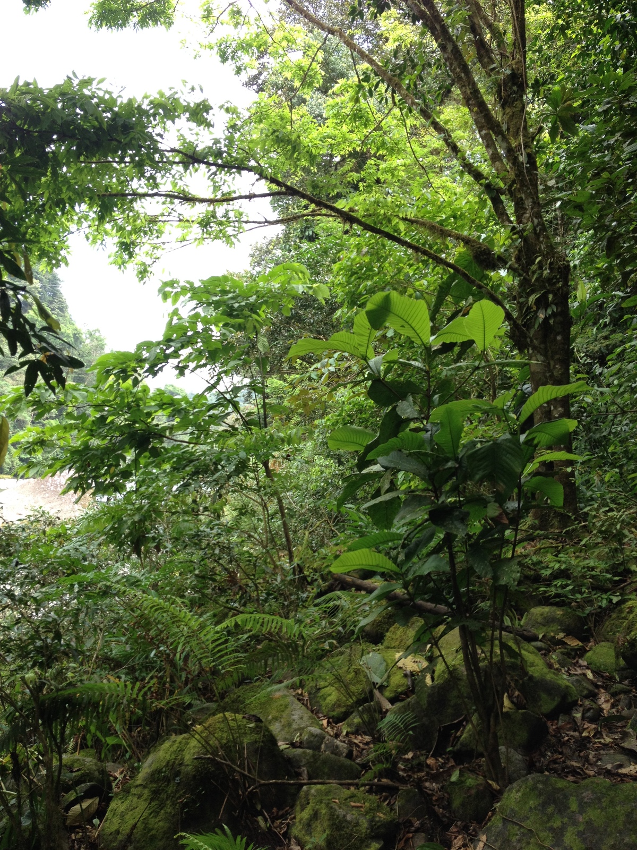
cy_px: 425
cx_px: 318
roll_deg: -0.3
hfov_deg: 40.7
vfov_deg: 52.6
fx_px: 859
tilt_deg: +0.2
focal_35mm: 35
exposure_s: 1/150
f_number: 2.4
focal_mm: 4.28
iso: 50
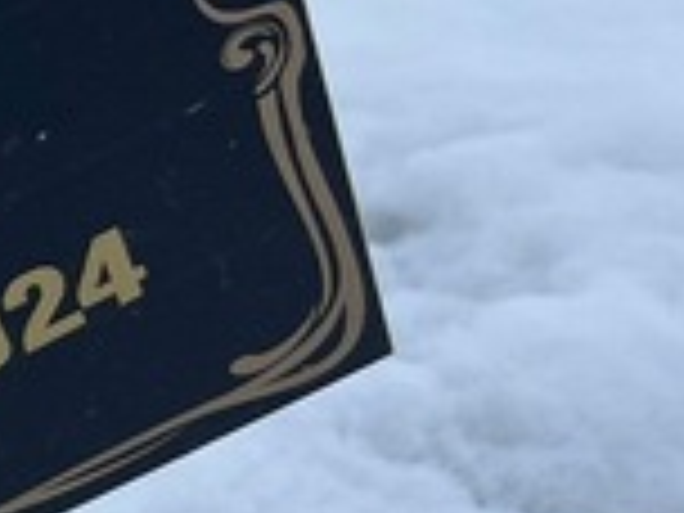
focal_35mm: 137
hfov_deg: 11.8
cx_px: -932
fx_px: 2707
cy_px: 482
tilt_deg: -35.2
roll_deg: -11.3
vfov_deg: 10.8
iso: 50
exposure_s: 1/940
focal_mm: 5.7
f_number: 1.5
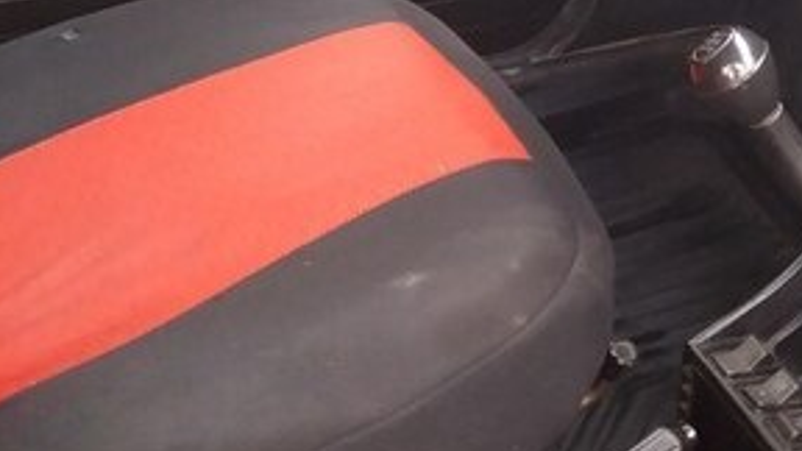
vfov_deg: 16.3
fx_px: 1489
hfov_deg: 28.9
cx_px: 732
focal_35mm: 70
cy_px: -135
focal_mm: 3.7
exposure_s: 1/25
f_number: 1.9
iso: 160
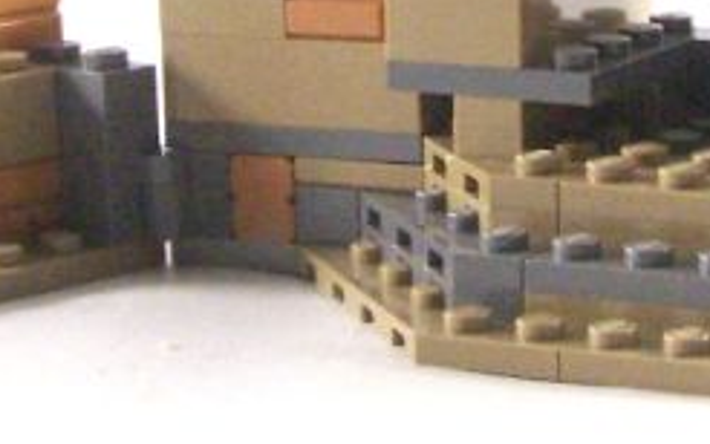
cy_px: -75
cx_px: 641
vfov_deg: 5.8
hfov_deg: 9.3
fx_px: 4356
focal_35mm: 225
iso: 400
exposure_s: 1/60
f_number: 4
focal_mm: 8.5
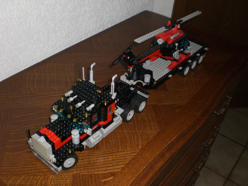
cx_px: 124
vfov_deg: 37.7
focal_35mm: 38
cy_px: 93
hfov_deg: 49.0
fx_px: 272
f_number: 3.1
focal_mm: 6.3
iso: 200
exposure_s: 1/60
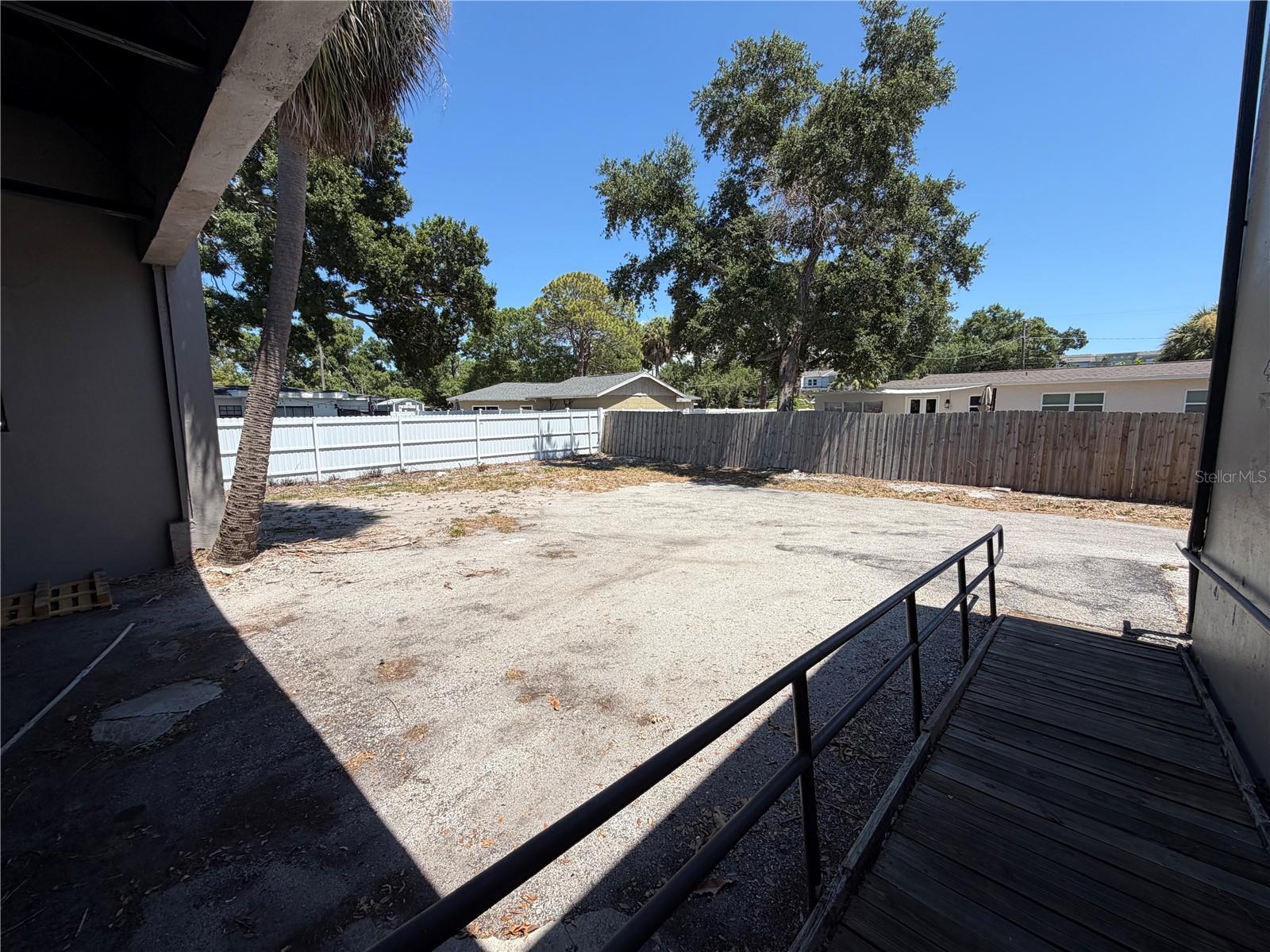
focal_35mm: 14
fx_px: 514
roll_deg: +0.9
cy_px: 476
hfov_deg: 102.1
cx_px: 635
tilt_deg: -7.6
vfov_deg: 85.7
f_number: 2.2
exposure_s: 1/770
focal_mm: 2.22
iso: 25
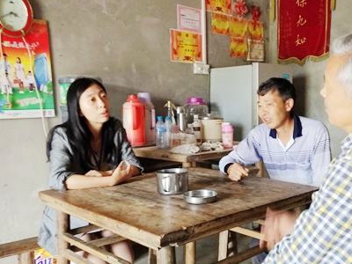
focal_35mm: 30
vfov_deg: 46.5
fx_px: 305
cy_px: 159
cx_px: 219
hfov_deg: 59.2
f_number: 2
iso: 671
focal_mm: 4.12
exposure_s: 1/17
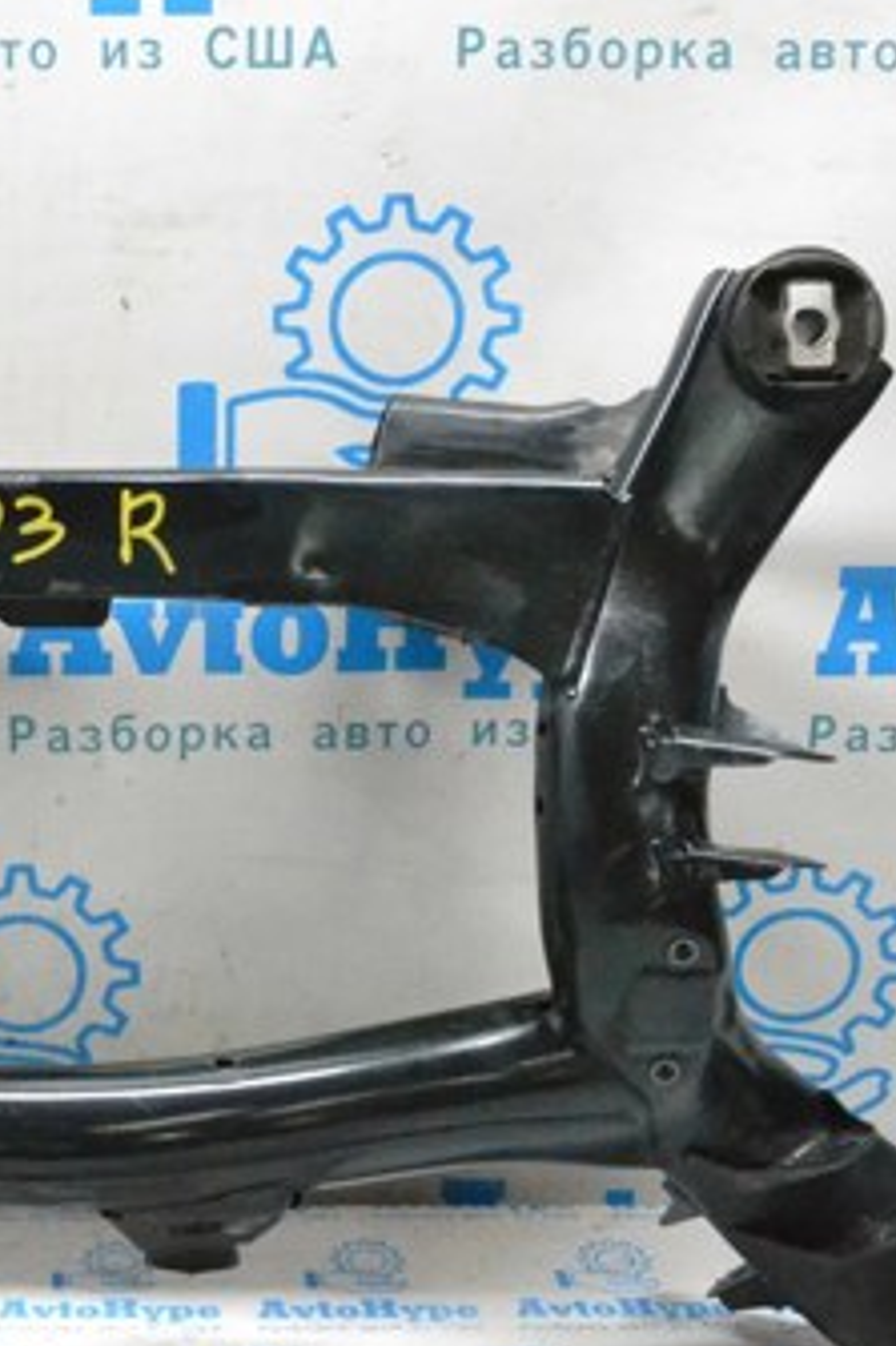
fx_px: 2354
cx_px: 92
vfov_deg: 31.9
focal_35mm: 63
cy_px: 651
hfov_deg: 21.1
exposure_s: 1/160
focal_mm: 22
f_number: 9
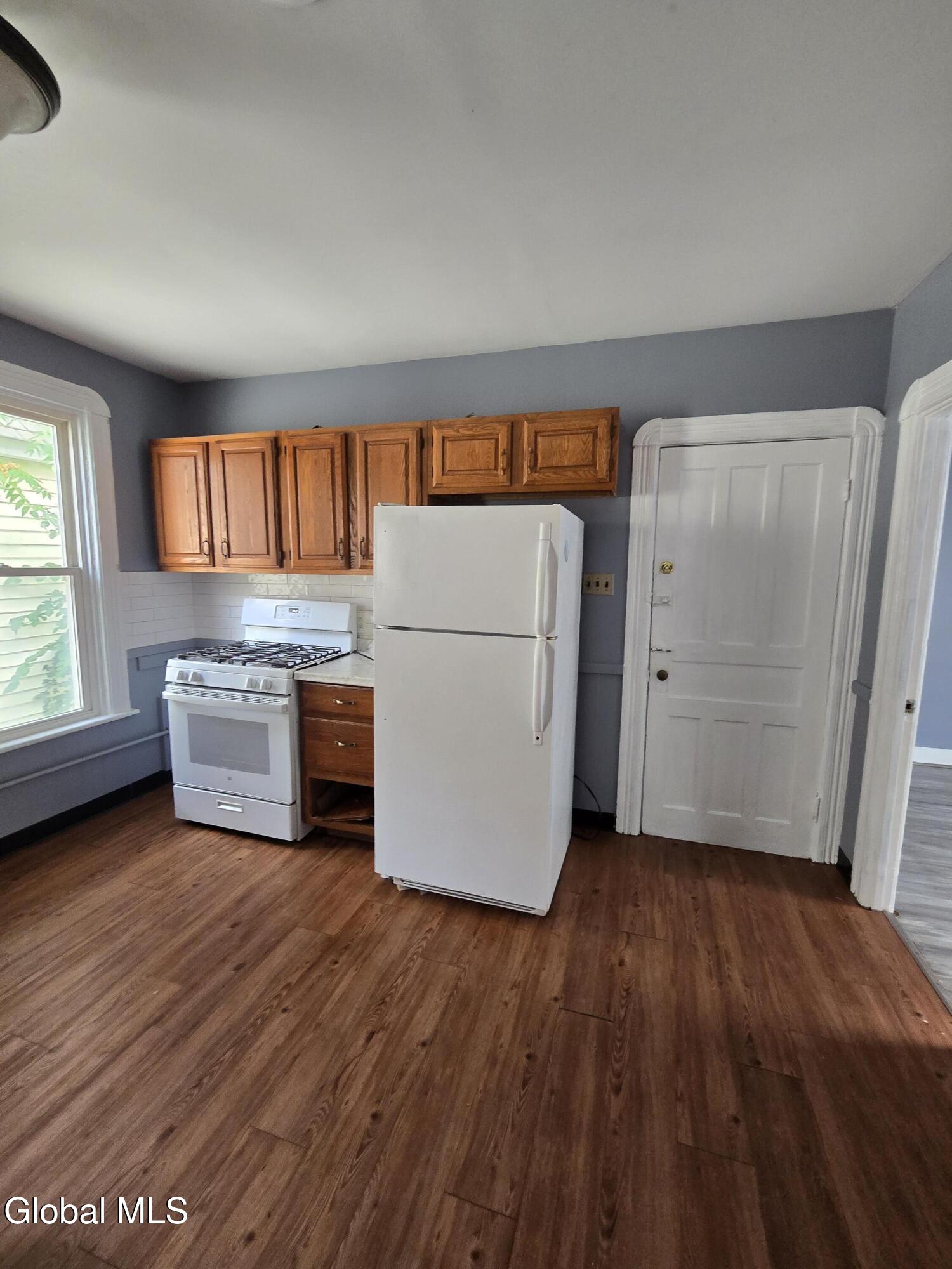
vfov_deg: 106.2
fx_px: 477
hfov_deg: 89.9
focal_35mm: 13
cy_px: 634
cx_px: 476
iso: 250
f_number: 2.2
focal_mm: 2.2
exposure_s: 1/60
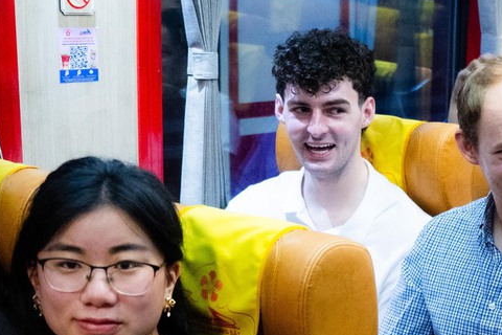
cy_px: 337
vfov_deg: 13.5
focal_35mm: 100
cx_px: 656
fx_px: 1394
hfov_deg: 18.9
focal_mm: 24
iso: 2500
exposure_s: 1/200
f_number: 2.8
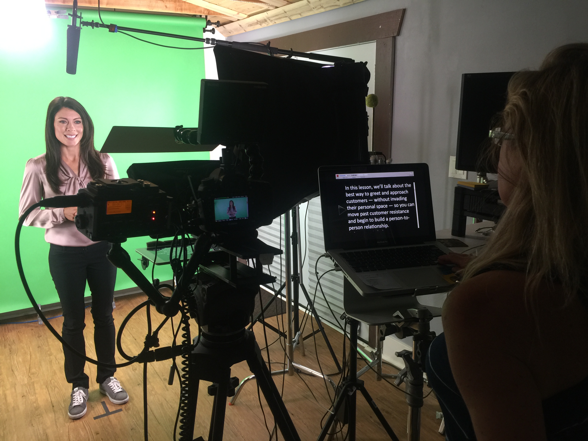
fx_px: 493
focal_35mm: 29
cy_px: 220
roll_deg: +0.2
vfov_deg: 48.2
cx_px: 294
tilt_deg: -13.6
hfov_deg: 61.7
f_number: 2.2
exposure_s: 1/15
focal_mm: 4.15
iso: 32
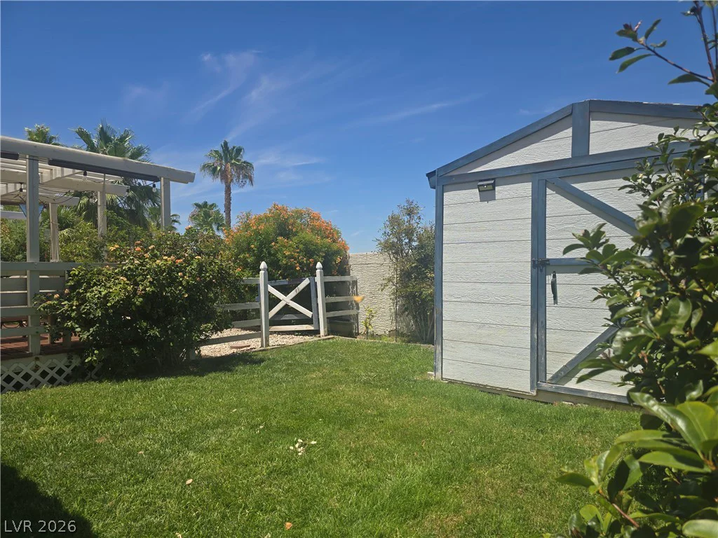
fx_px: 477
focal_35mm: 23
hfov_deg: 73.9
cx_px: 359
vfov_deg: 58.9
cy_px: 269
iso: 12
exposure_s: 1/1073
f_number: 1.7
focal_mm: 6.3
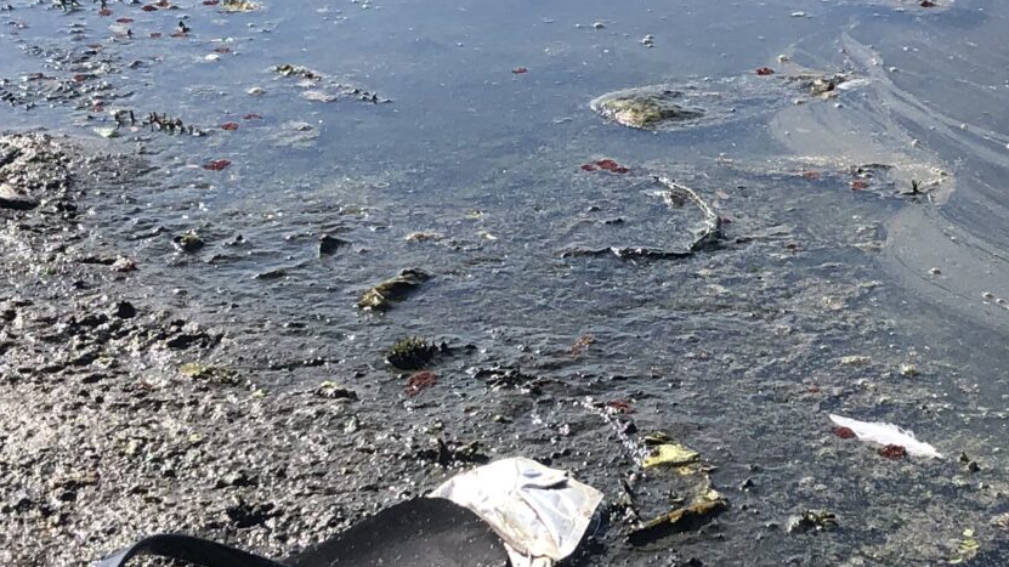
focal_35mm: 94
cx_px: 746
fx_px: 2514
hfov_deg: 22.5
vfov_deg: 12.8
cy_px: 189
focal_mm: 3.99
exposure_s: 1/1715
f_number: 1.8
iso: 20
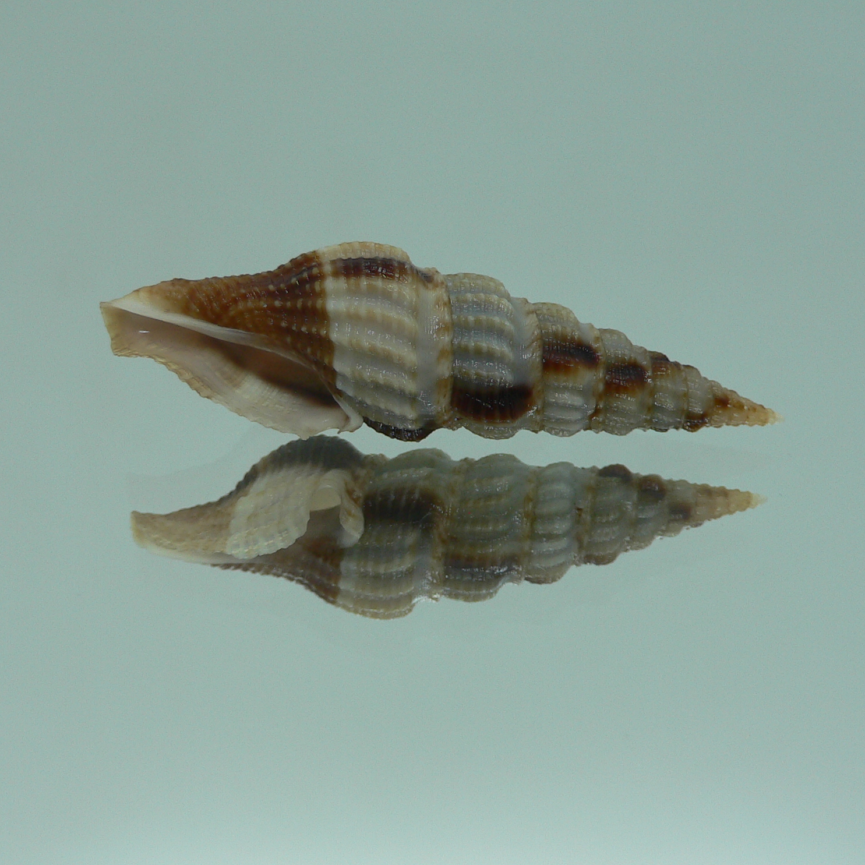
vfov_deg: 40.0
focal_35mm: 42
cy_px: 426
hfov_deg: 40.0
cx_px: 404
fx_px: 1187
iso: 80
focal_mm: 4.6
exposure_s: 1/60
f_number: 2.8
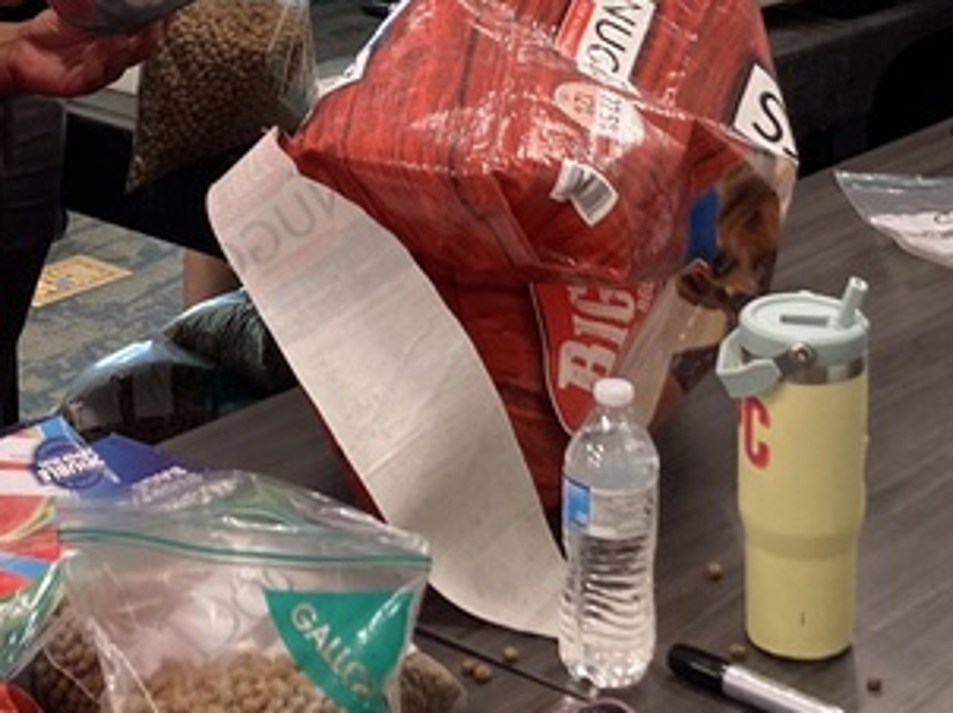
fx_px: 2613
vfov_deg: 14.7
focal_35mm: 95
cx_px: 448
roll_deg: +0.6
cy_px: -271
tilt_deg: -6.0
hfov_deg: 20.7
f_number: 1.8
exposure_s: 1/60
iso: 64
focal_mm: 3.99
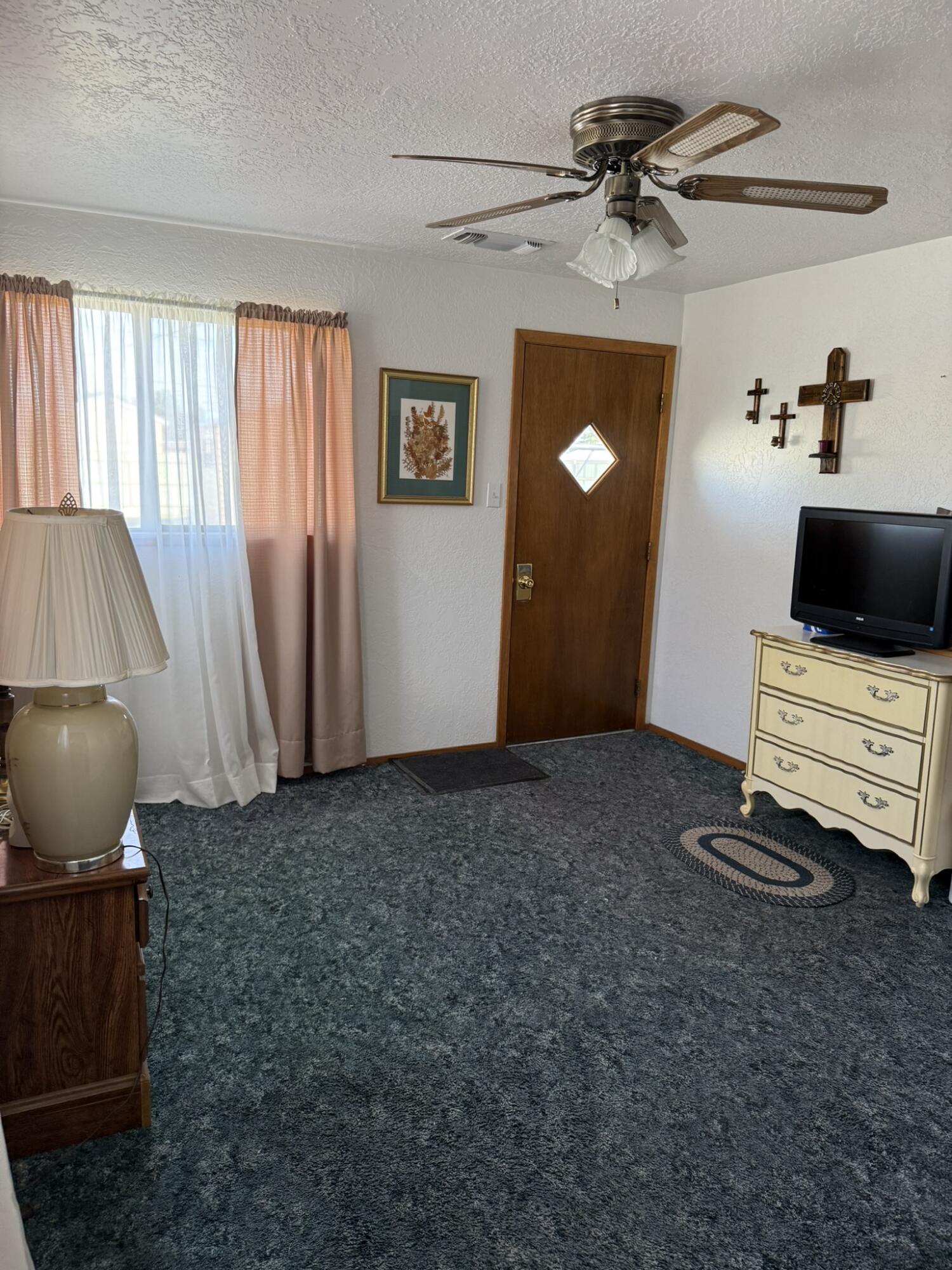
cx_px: 476
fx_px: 880
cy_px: 635
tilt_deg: -9.5
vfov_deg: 71.6
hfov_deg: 56.8
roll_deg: -2.1
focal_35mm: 24
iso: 200
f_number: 1.78
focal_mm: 6.76
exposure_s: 1/76
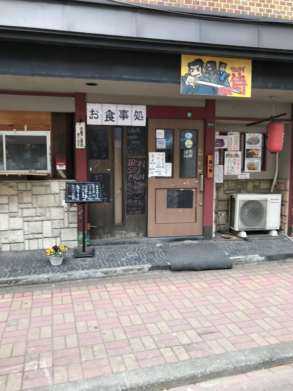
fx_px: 316
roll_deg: +1.0
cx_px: 146
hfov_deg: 49.7
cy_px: 196
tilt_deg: -4.2
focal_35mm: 28
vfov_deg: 63.4
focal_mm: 3.99
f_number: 1.8
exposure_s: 1/60
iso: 32
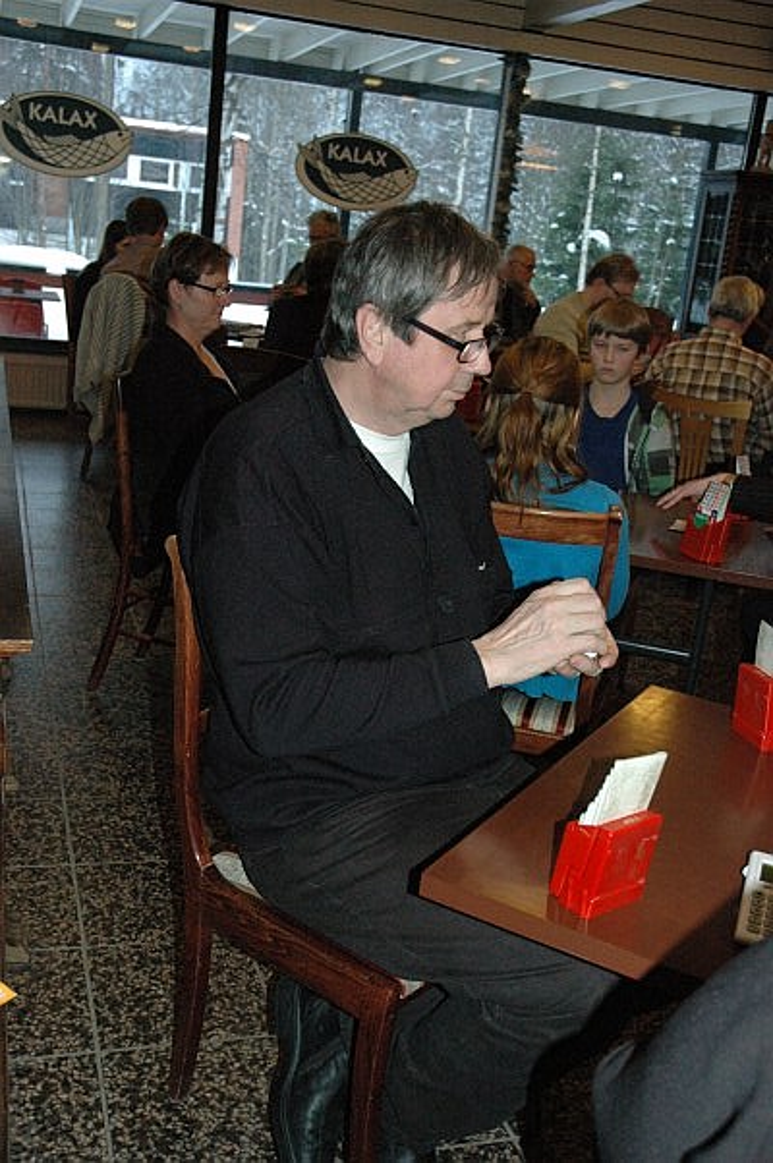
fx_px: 1211
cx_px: 386
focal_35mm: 38
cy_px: 582
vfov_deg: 51.3
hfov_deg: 35.4
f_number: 5
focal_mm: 25
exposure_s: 1/60
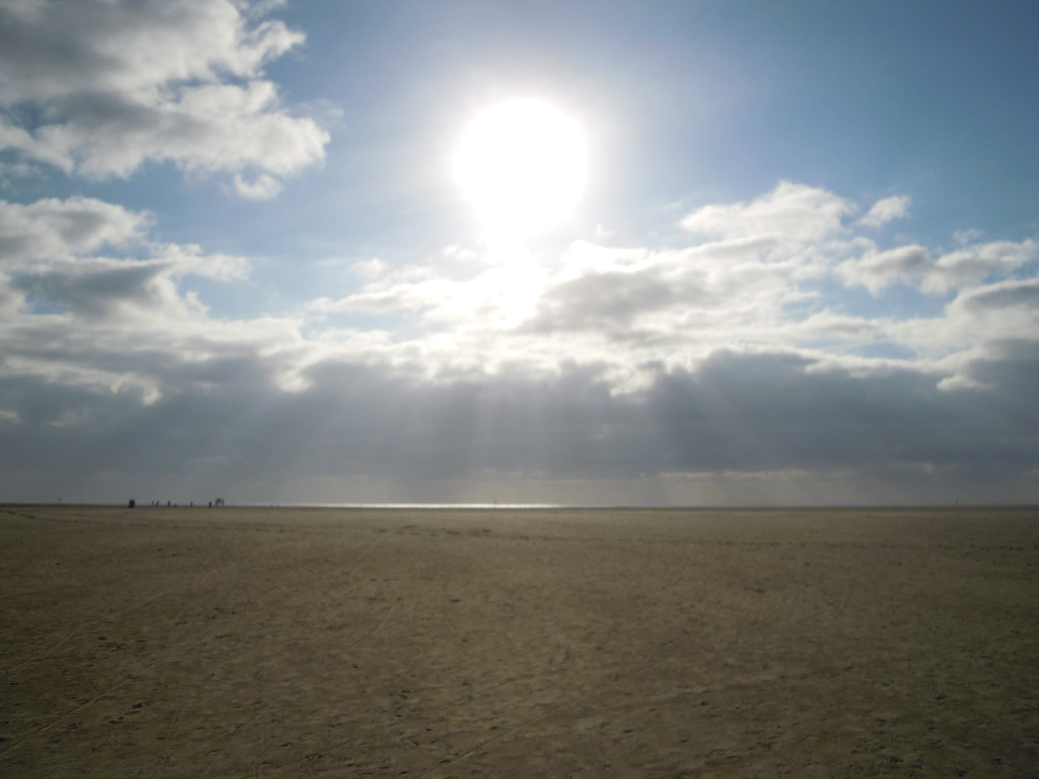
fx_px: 960
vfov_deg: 44.2
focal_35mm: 32
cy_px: 390
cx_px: 520
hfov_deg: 56.8
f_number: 5.6
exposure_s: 1/1600
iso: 100
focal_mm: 5.7
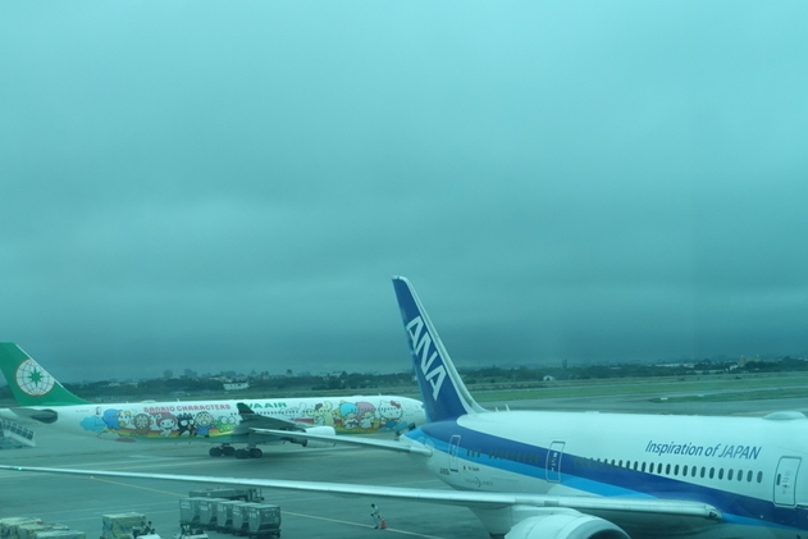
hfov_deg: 33.5
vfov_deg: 22.3
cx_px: 567
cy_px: 510
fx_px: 1324
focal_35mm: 59
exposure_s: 1/125
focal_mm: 11.22
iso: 125
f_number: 4
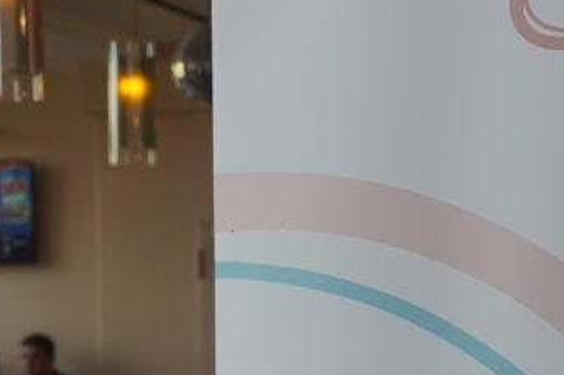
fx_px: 2208
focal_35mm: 141
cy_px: 422
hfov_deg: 14.6
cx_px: 267
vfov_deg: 9.6
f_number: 4
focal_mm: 34
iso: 250
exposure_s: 1/160
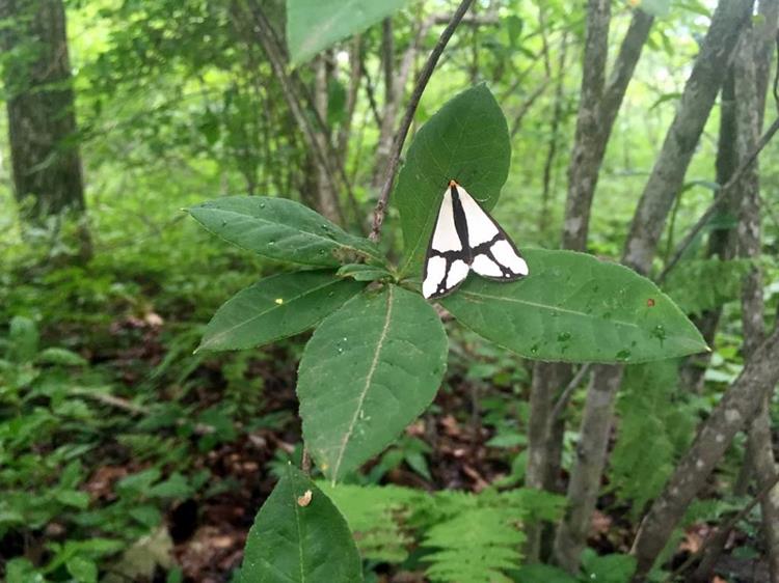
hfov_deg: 61.7
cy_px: 292
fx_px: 652
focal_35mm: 29
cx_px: 390
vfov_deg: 48.2
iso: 50
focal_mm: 4.15
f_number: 2.2
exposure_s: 1/30
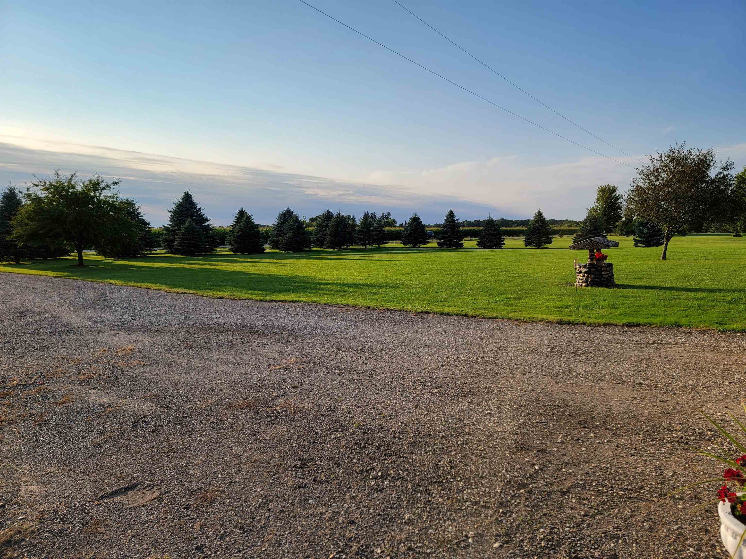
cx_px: 373
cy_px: 280
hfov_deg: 71.6
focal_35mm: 24
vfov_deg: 56.8
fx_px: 517
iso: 16
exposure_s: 1/955
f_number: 1.8
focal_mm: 6.7
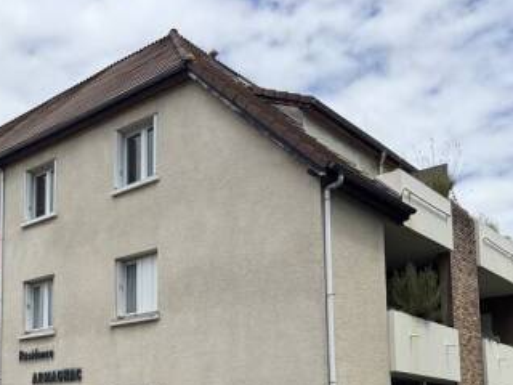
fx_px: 667
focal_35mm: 45
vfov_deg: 30.8
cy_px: 345
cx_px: 123
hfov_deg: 40.8
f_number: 1.78
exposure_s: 1/4310
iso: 80
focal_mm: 6.76
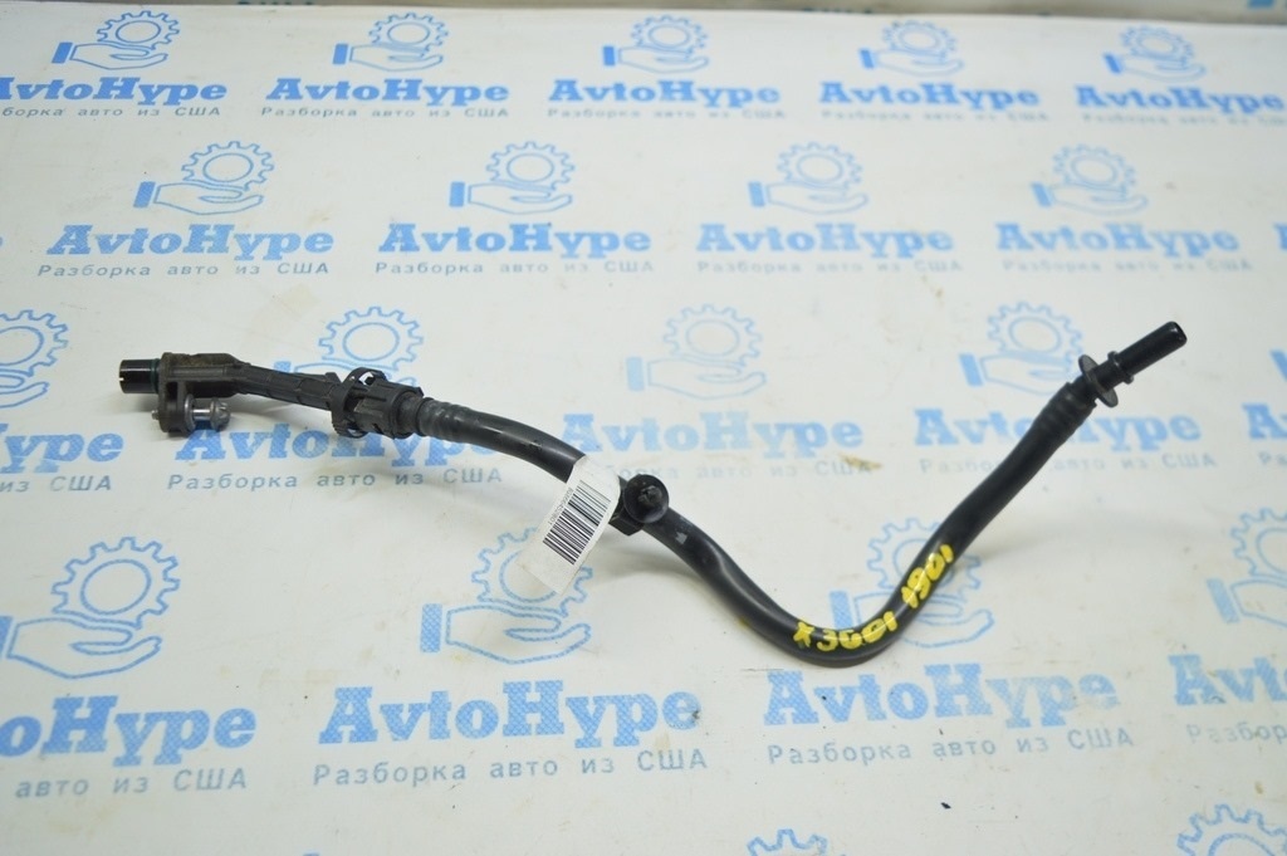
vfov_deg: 39.9
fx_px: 1179
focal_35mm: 33
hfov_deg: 57.3
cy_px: 428
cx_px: 644
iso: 400
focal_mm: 22
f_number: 3.8
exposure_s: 1/40
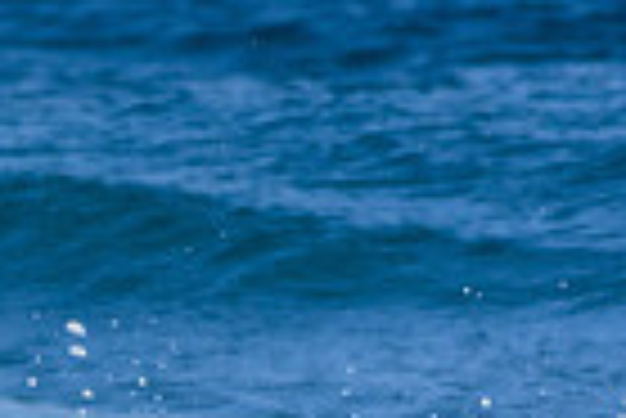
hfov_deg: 0.7
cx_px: -473
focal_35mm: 3134
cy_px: 609
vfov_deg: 0.4
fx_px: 54553
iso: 200
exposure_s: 1/2000
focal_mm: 500
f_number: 5.6
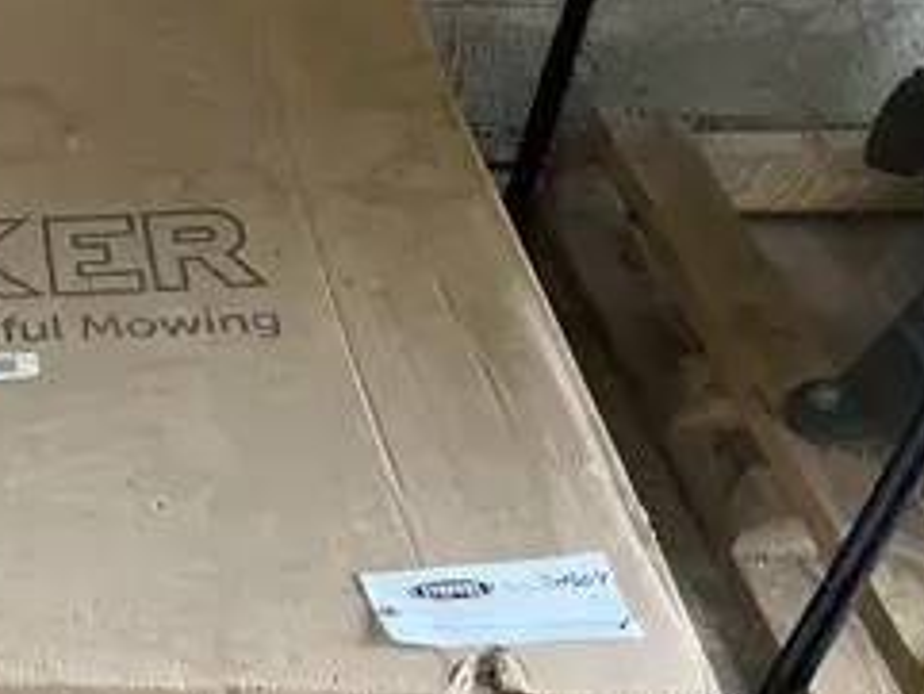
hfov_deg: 24.8
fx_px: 1843
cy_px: 353
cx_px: -242
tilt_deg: -43.0
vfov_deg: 21.3
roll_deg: +0.5
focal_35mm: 69
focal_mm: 5.7
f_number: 1.5
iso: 125
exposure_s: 1/92
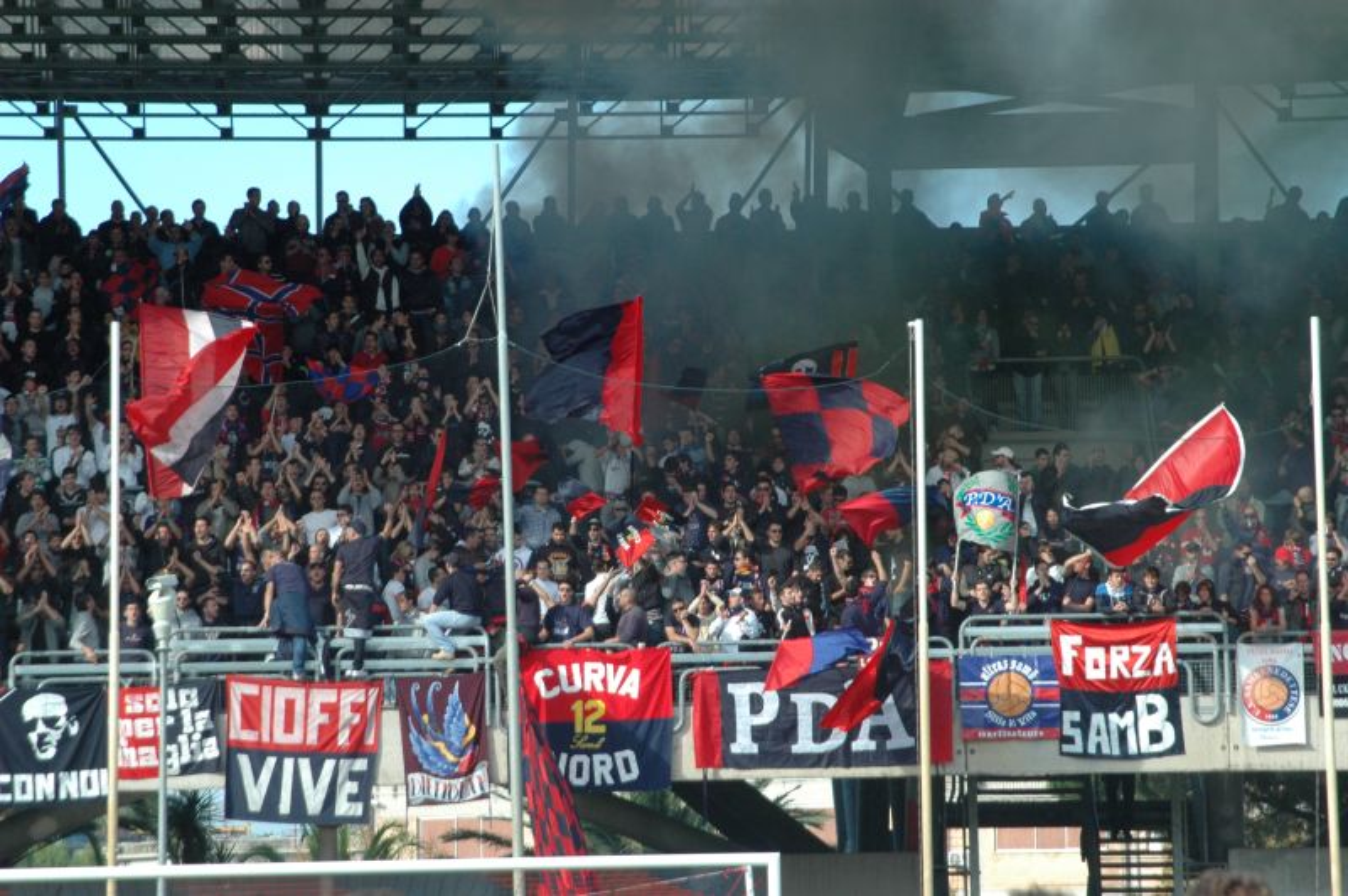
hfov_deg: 12.5
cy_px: 448
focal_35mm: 165
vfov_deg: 8.3
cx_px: 674
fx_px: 6173
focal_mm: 110
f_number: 6.3
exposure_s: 1/400
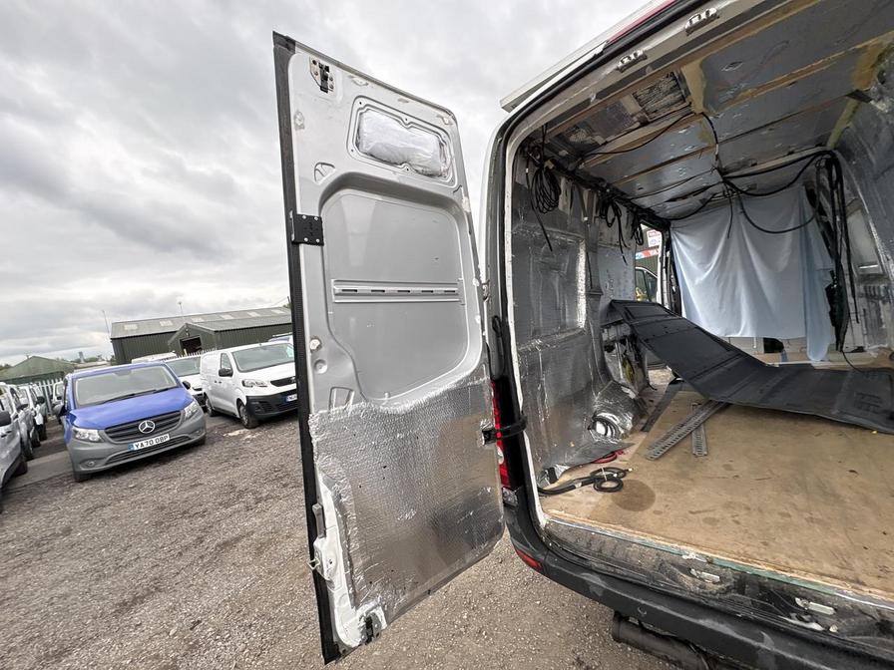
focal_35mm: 14
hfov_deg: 102.1
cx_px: 447
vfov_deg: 85.7
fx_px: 362
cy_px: 335
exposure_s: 1/298
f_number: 2.2
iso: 64
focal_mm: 2.22
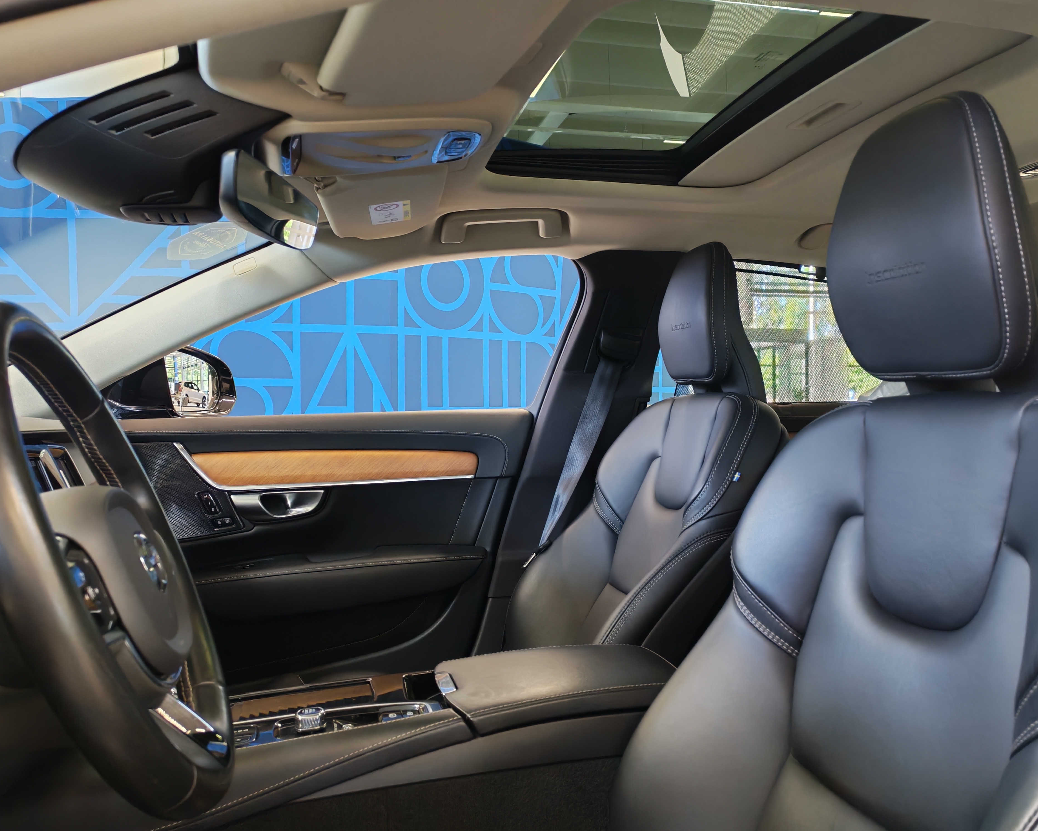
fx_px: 983
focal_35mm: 32
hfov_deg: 55.6
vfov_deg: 45.8
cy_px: 412
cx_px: 561
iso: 1356
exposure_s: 1/100
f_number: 1.9
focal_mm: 6.12
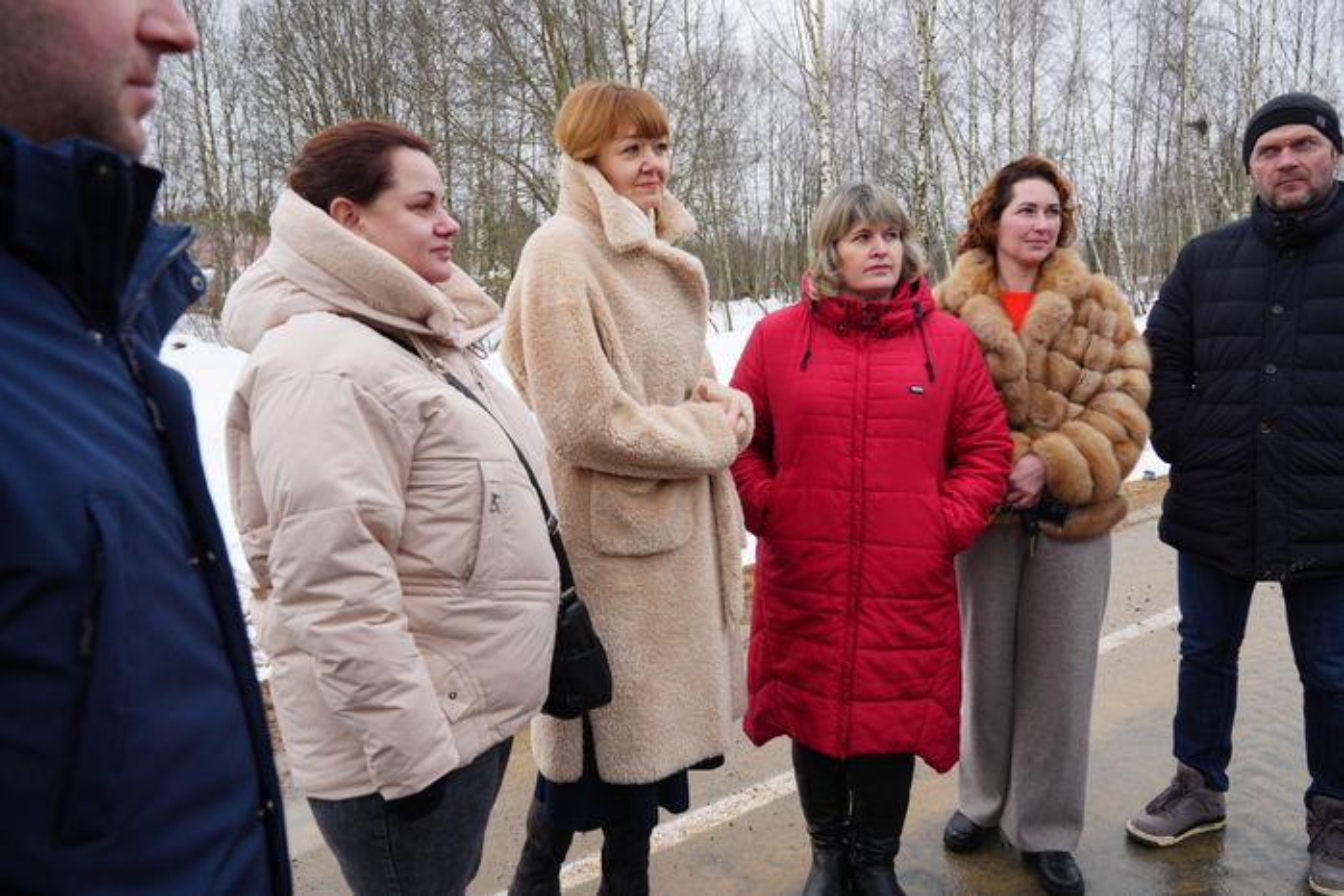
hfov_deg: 67.4
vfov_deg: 47.9
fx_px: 1008
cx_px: 672
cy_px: 448
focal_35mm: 27
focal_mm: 27
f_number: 5.6
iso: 800
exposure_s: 1/400
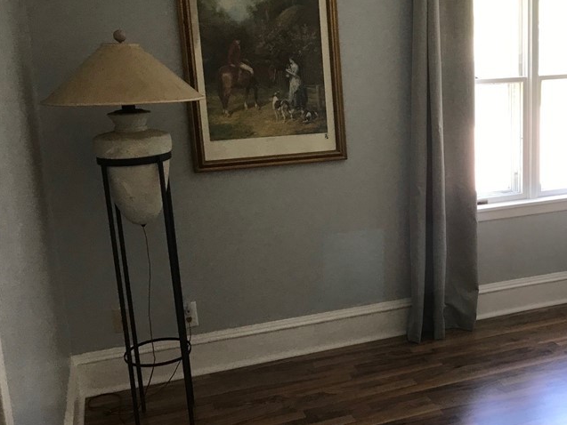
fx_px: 737
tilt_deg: -12.9
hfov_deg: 40.4
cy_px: 210
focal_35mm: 45
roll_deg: +0.9
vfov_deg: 32.2
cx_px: 453
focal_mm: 3.99
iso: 32
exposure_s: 1/24
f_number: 1.8
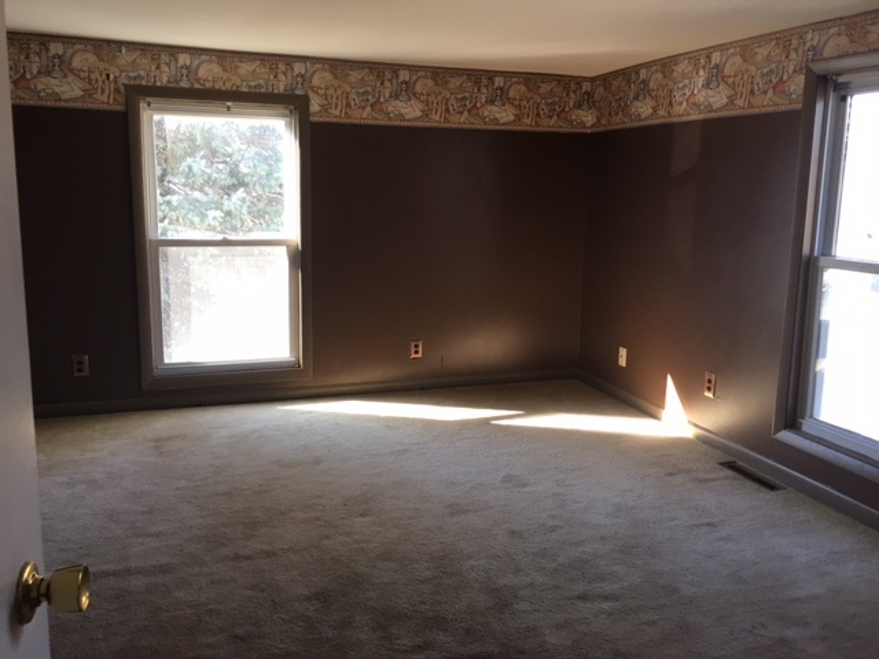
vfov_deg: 48.2
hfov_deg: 61.7
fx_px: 736
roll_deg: -1.9
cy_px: 330
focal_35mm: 29
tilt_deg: -9.4
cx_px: 440
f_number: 2.2
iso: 25
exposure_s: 1/40
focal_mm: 4.15
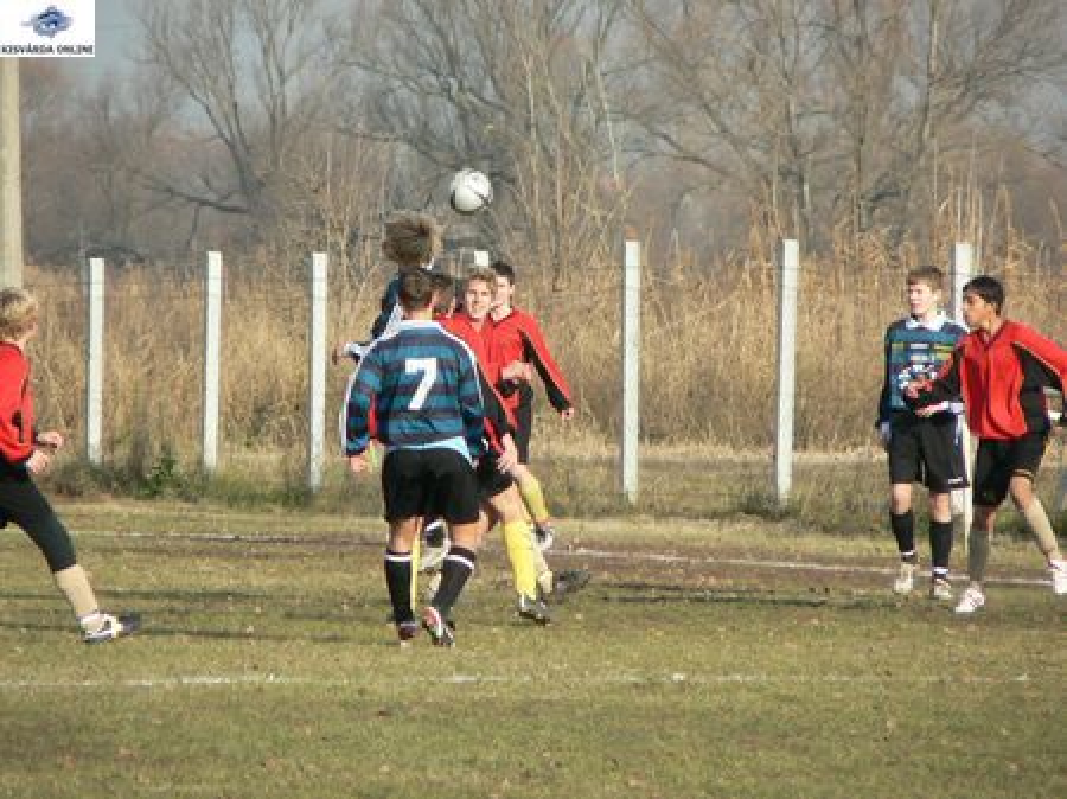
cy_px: 400
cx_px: 534
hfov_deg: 4.7
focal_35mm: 420
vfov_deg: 3.5
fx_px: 12939
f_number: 3.6
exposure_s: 1/500
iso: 64
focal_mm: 72
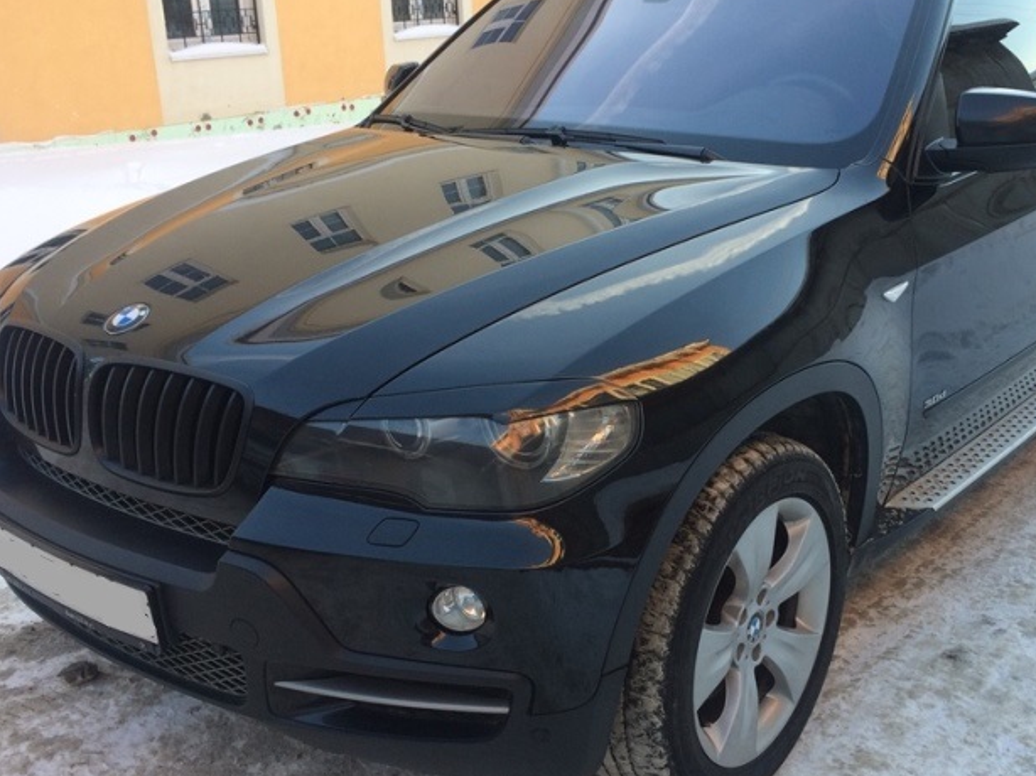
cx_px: 596
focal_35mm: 41
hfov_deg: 45.7
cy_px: 365
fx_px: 1227
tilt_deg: -19.3
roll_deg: +2.7
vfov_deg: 35.1
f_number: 2.2
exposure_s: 1/126
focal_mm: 4.15
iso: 32
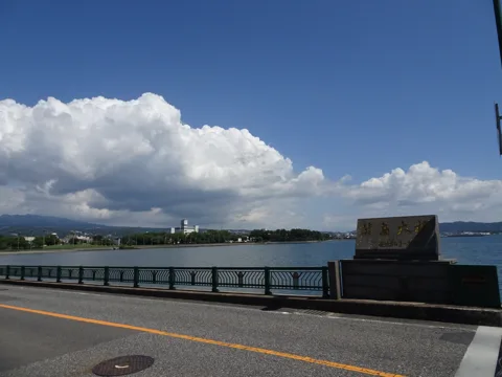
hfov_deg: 71.6
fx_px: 348
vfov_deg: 56.8
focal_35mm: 24
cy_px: 188
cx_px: 251
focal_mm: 4.1
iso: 80
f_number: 3.5
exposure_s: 1/2000
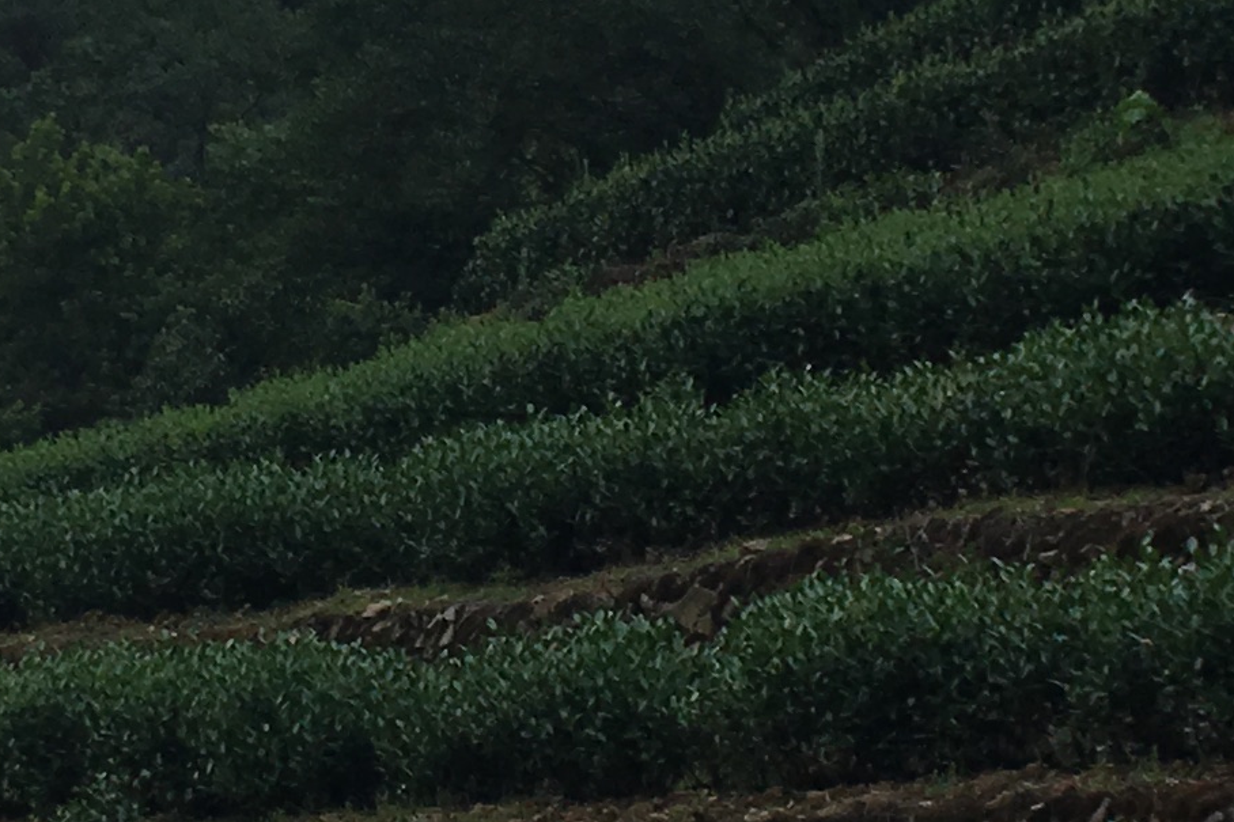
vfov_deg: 10.2
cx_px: 417
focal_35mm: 134
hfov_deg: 15.3
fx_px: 4592
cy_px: 312
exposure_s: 1/1166
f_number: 2.2
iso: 25
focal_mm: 4.15
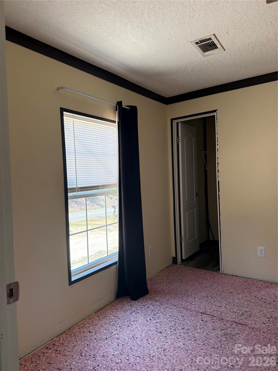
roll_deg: +4.9
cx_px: 139
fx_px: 257
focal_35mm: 24
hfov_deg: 56.8
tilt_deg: +0.2
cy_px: 186
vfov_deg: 71.6
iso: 160
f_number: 1.78
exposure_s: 1/168
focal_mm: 6.76
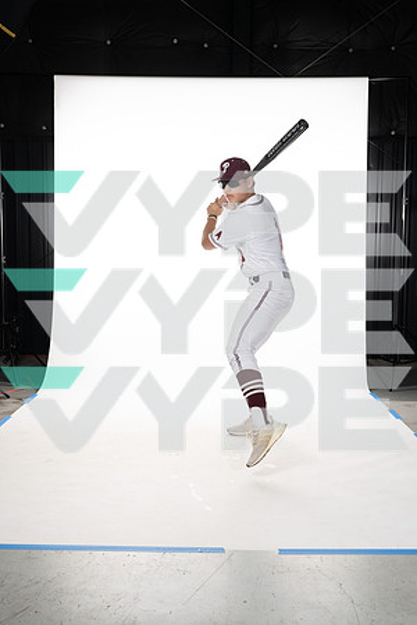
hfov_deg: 35.1
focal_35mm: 38
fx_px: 660
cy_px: 312
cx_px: 208
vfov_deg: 50.7
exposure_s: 1/250
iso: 400
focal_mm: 38
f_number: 6.3
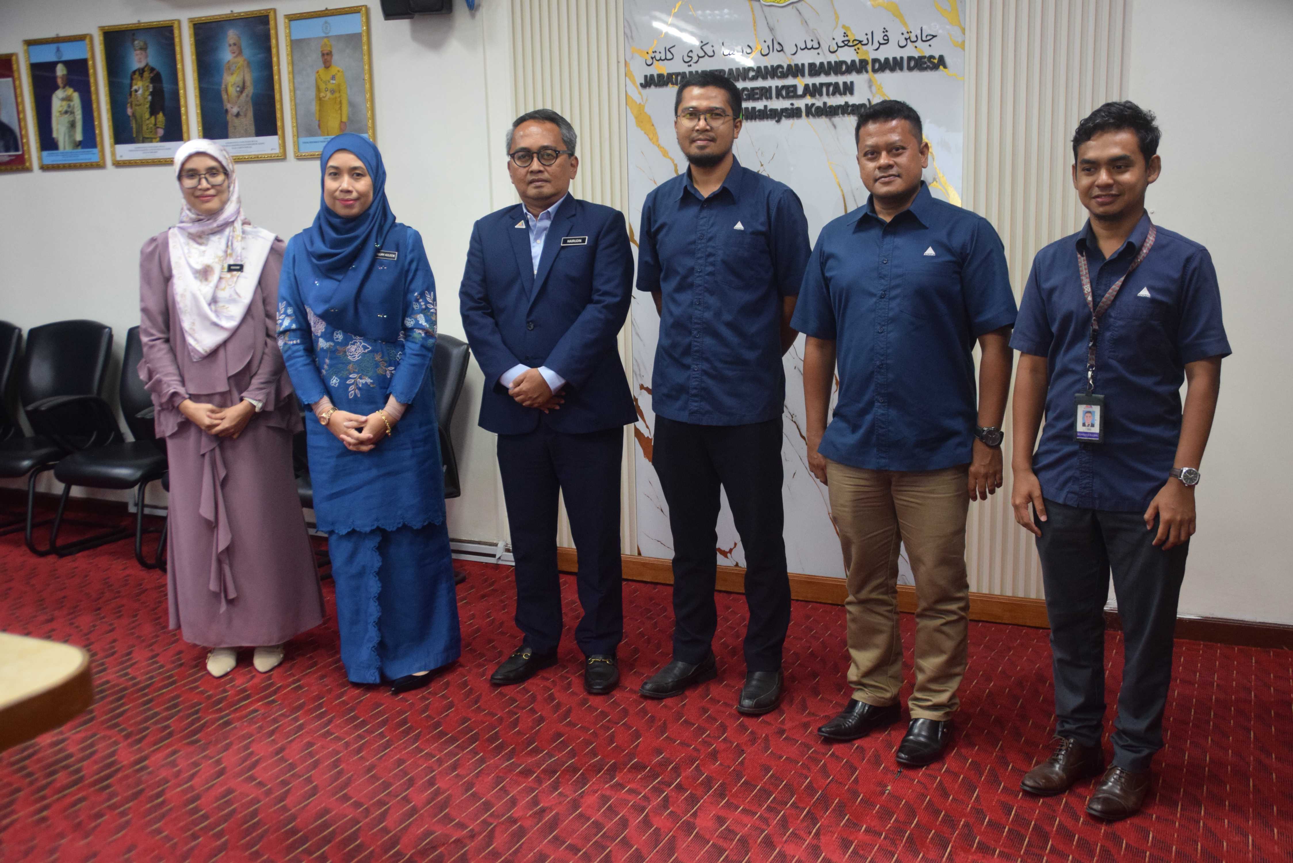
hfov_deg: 57.2
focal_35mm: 33
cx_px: 646
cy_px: 432
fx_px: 1185
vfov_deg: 40.0
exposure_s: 1/60
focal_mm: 22
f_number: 3.5
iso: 1600
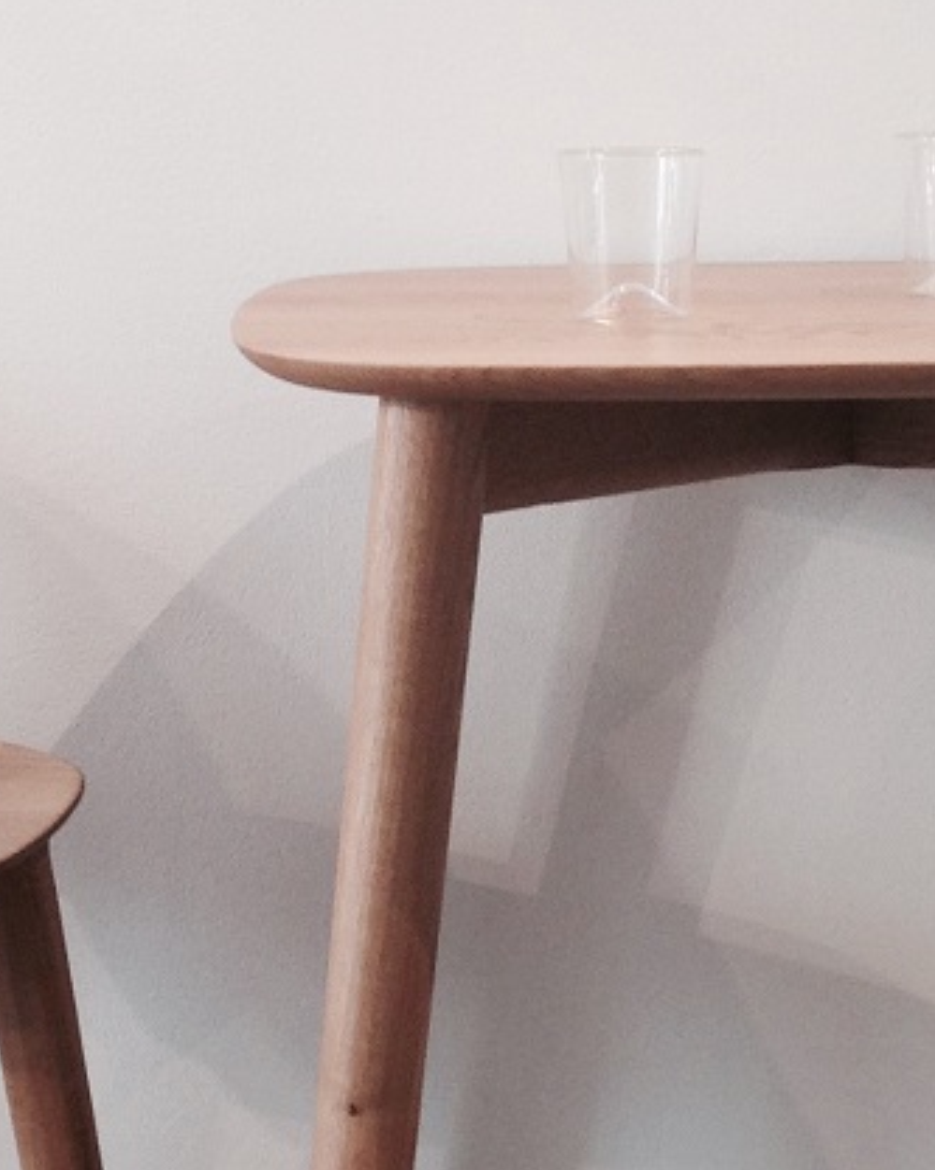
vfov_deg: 16.5
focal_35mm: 116
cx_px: 279
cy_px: 359
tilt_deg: -3.3
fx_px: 4017
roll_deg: +0.3
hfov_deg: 13.2
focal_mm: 4.12
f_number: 2.4
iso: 50
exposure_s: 1/30
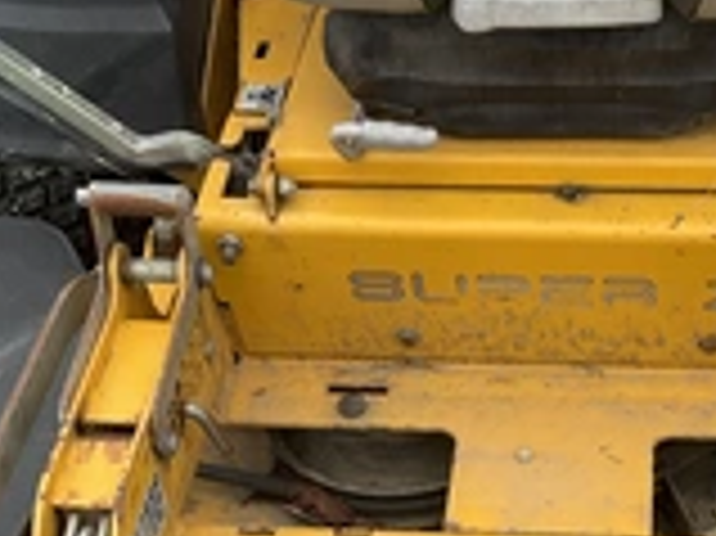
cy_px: 599
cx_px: 531
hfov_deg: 26.4
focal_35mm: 73
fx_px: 1509
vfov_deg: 19.3
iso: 25
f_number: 1.8
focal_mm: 3
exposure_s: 1/869
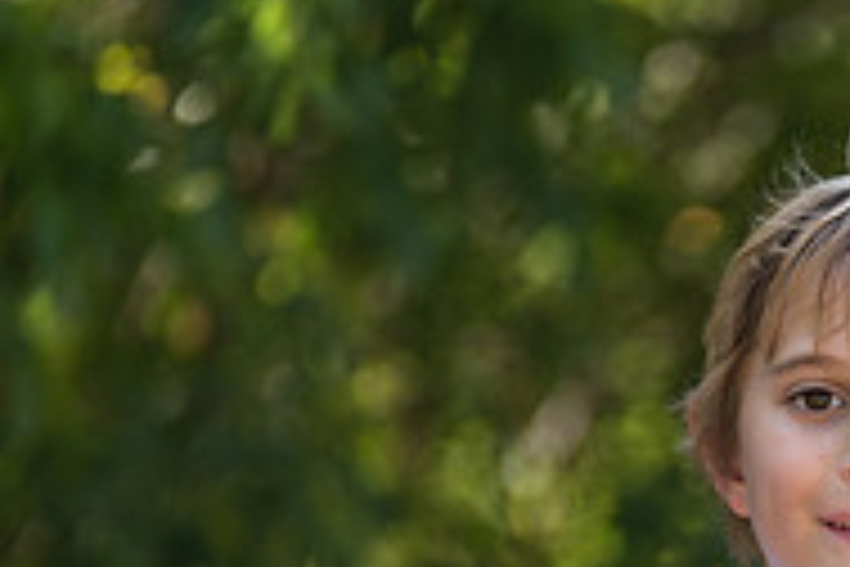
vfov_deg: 3.4
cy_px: 803
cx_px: 899
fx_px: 9562
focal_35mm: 405
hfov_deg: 5.1
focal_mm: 132
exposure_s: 1/320
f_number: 2.8
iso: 80
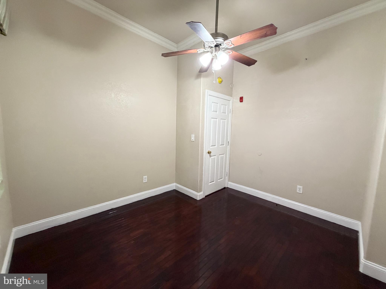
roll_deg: -1.0
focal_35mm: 14
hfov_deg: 102.1
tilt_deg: -7.2
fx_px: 156
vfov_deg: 85.7
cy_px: 144
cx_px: 193
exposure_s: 1/60
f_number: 2.2
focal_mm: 2.22
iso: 400
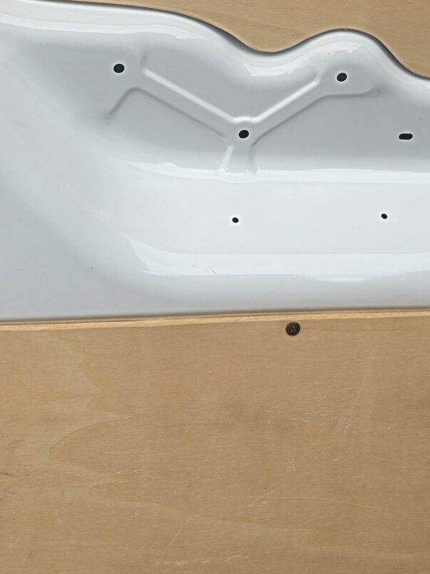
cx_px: 285
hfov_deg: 20.1
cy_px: 83
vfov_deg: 26.0
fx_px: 1209
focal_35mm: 73
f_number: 1.7
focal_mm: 6.25
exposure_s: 1/359
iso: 25
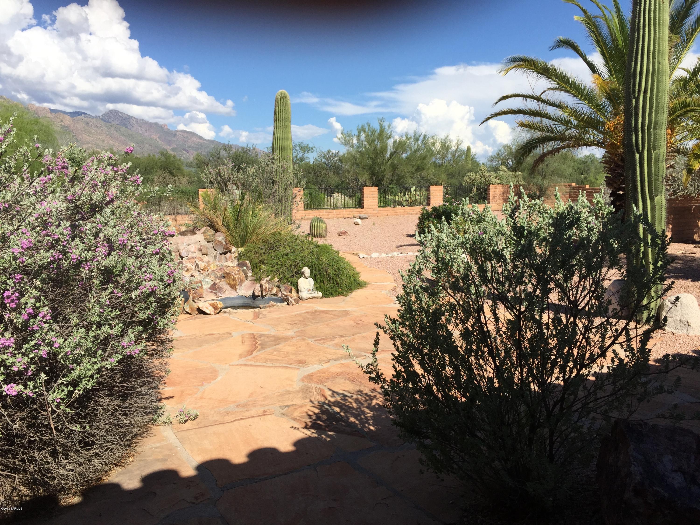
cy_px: 262
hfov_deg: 61.7
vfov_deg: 48.2
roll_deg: -0.1
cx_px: 350
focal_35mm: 29
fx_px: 586
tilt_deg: -7.0
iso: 32
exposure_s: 1/2639
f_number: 2.2
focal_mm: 4.15
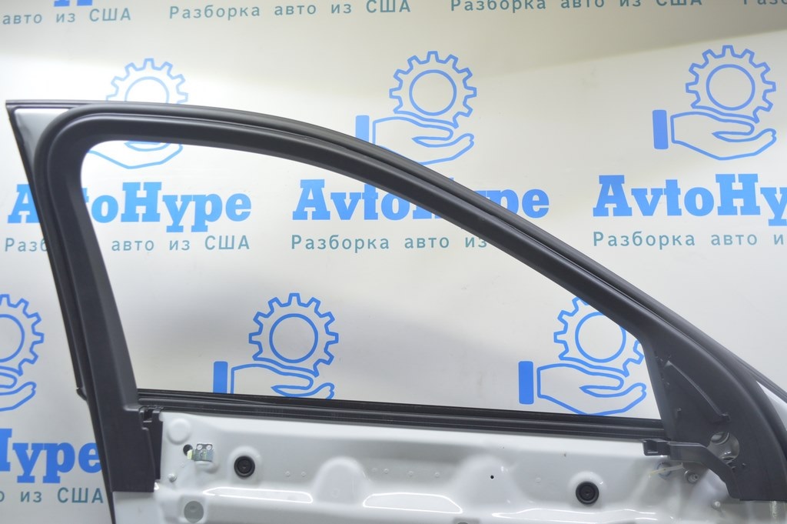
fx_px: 786
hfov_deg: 53.2
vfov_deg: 36.8
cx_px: 394
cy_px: 262
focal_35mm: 36
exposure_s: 1/20
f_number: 5.6
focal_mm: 24
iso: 400
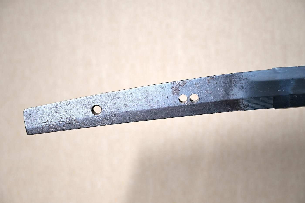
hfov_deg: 26.0
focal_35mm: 78
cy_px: 102
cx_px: 152
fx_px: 661
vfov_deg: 17.5
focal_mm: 52
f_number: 4.8
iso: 100
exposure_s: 1/1.6
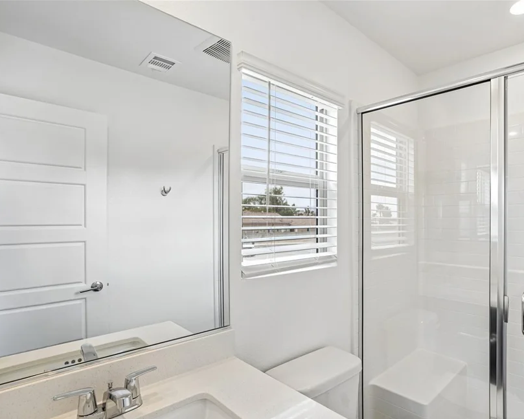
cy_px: 220
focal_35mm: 19
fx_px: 295
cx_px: 317
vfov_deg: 70.8
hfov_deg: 82.2
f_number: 8
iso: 100
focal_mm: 16
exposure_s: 1/30
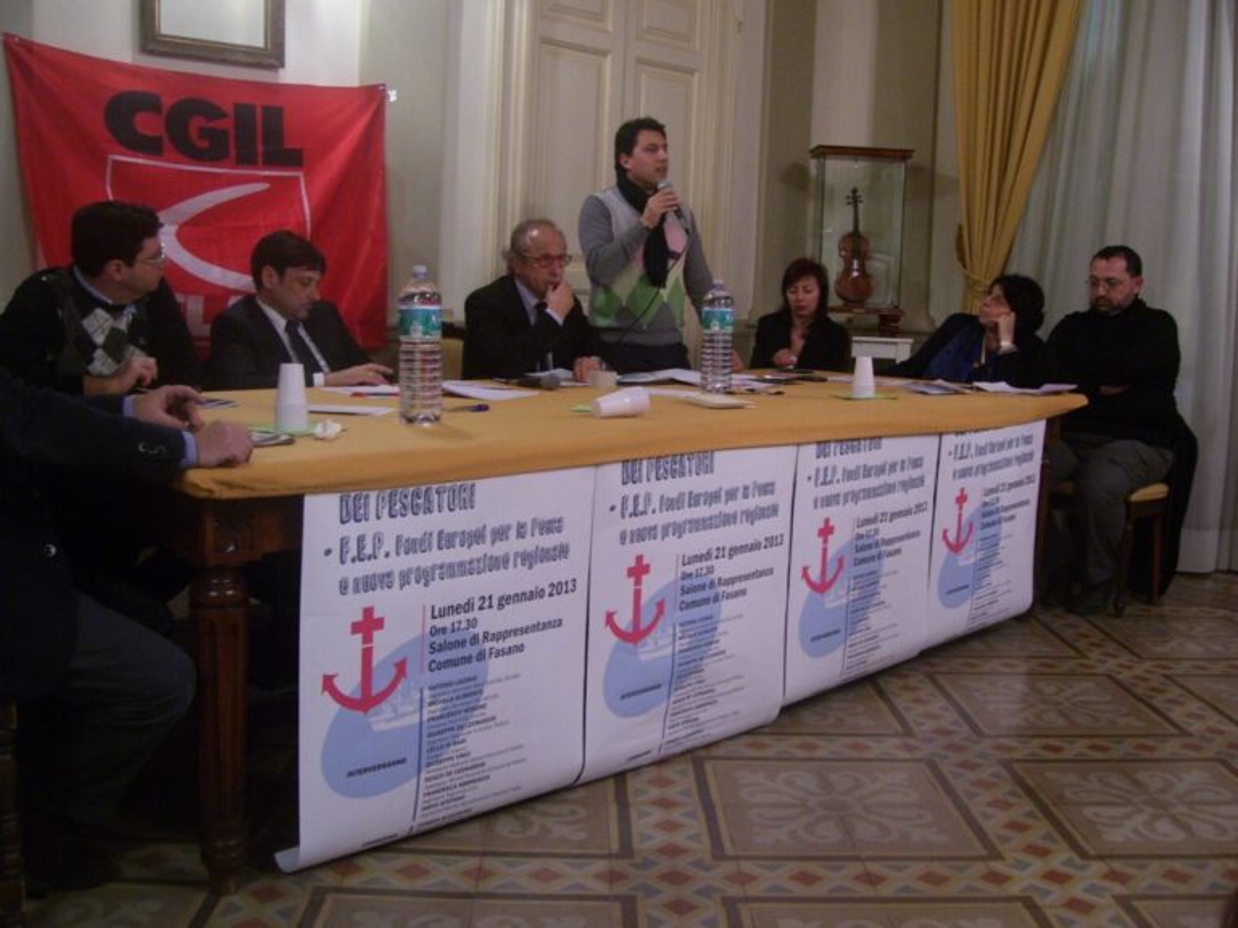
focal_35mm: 37
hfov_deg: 50.1
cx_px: 619
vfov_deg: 38.7
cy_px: 464
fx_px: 1323
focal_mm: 6
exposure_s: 1/8
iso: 160
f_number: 2.7
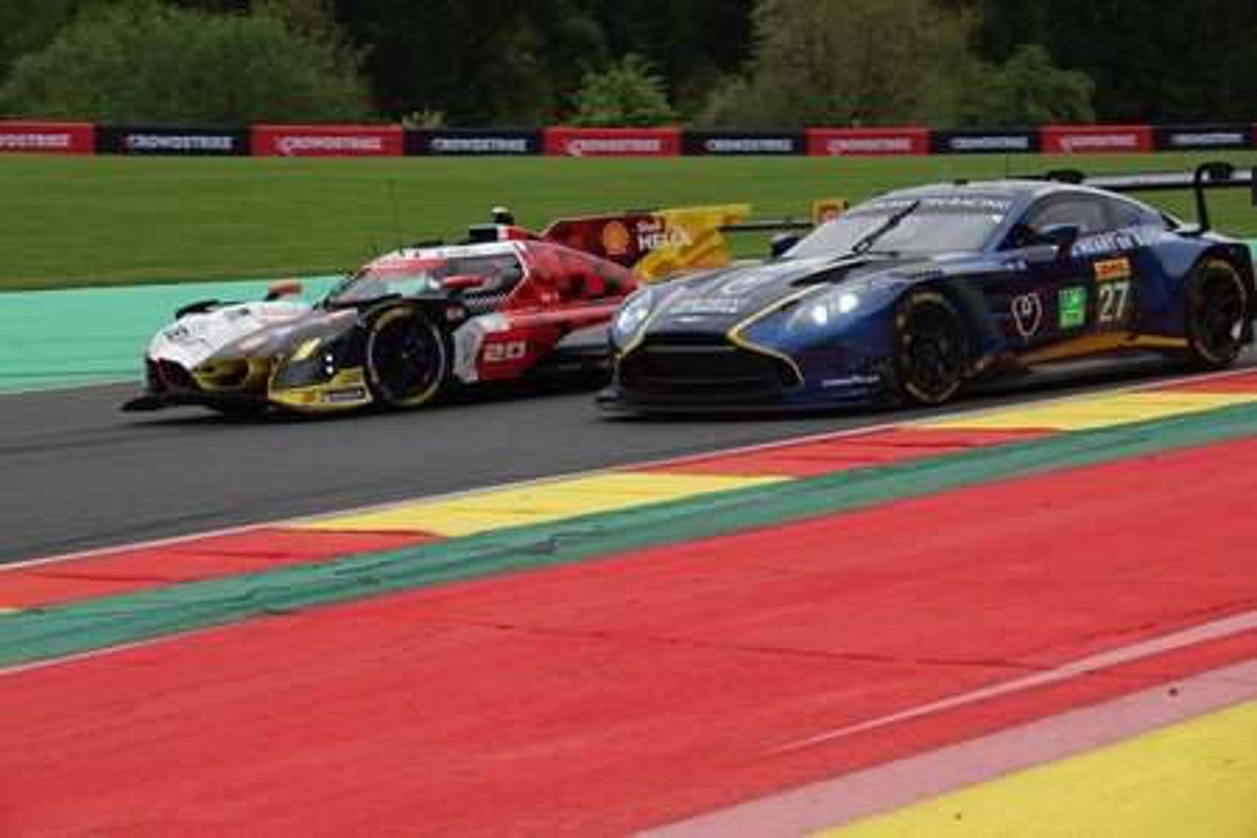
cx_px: 628
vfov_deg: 12.3
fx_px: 3875
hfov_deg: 18.4
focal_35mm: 111
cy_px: 419
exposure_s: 1/800
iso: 100
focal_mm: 40.73
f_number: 4
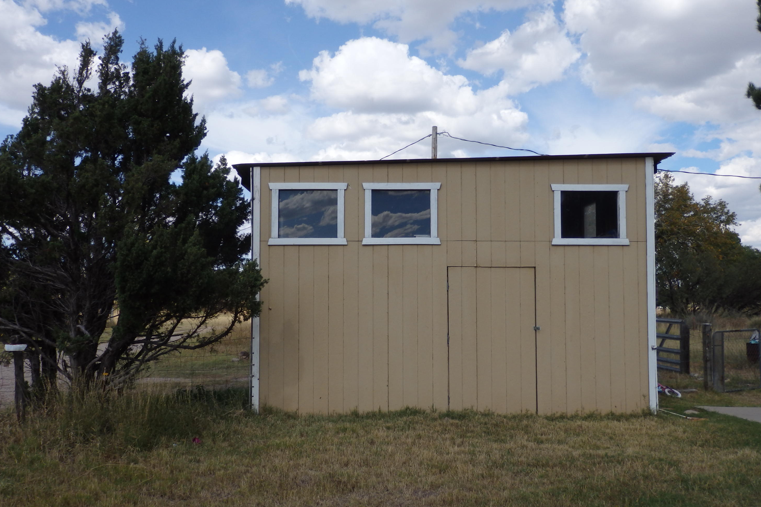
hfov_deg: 58.7
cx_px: 379
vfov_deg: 41.1
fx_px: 676
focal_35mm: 32
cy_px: 272
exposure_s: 1/160
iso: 100
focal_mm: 5.5
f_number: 9.4
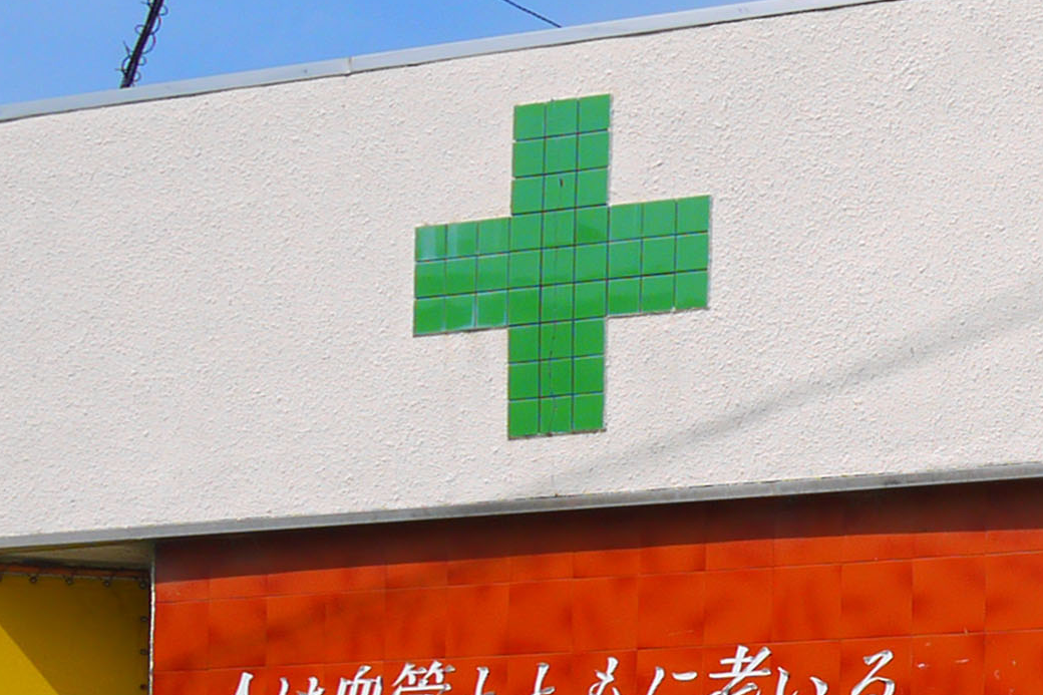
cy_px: 393
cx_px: 1721
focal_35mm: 112
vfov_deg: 12.2
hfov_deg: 16.1
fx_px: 3244
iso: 100
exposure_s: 1/500
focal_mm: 14
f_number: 8
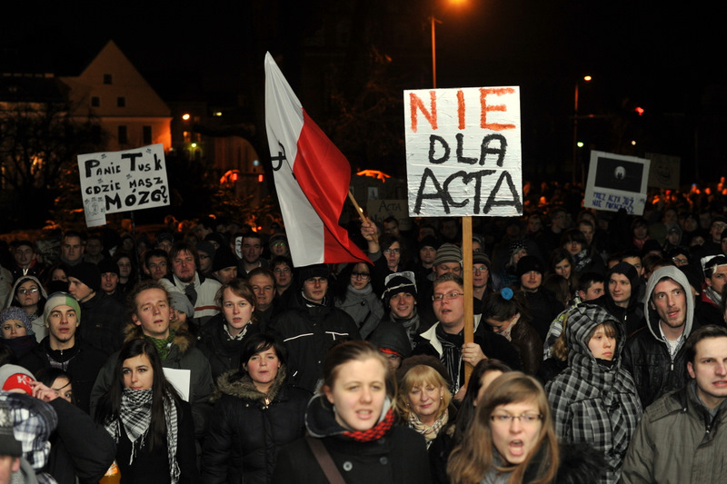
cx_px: 364
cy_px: 242
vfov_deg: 27.0
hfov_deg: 39.6
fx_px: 1009
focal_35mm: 50
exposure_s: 1/60
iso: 1600
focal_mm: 50
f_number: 3.5
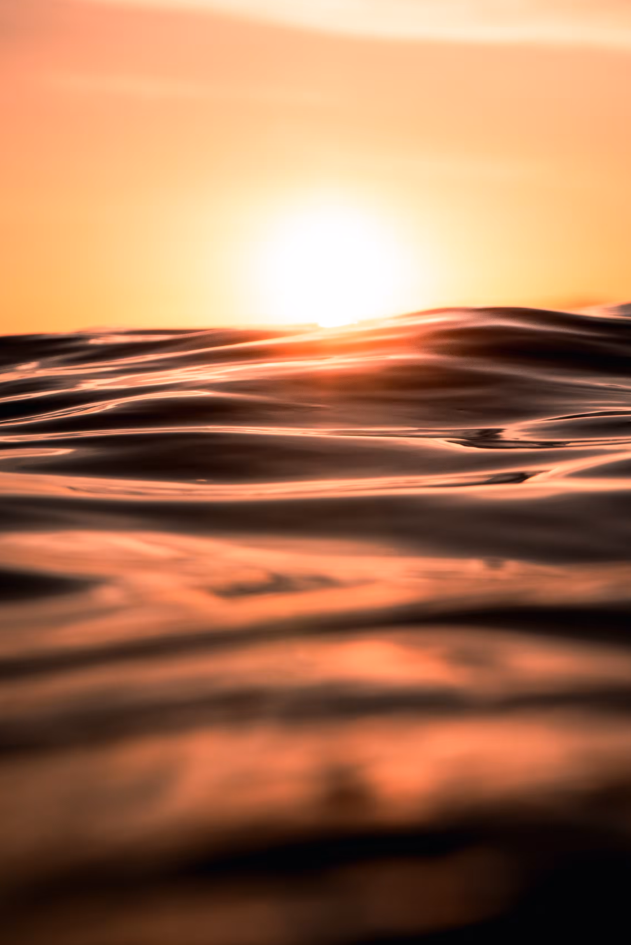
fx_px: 2310
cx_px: 287
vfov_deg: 23.1
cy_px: 423
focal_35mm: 88
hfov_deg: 15.5
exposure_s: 1/1600
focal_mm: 70
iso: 800
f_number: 8
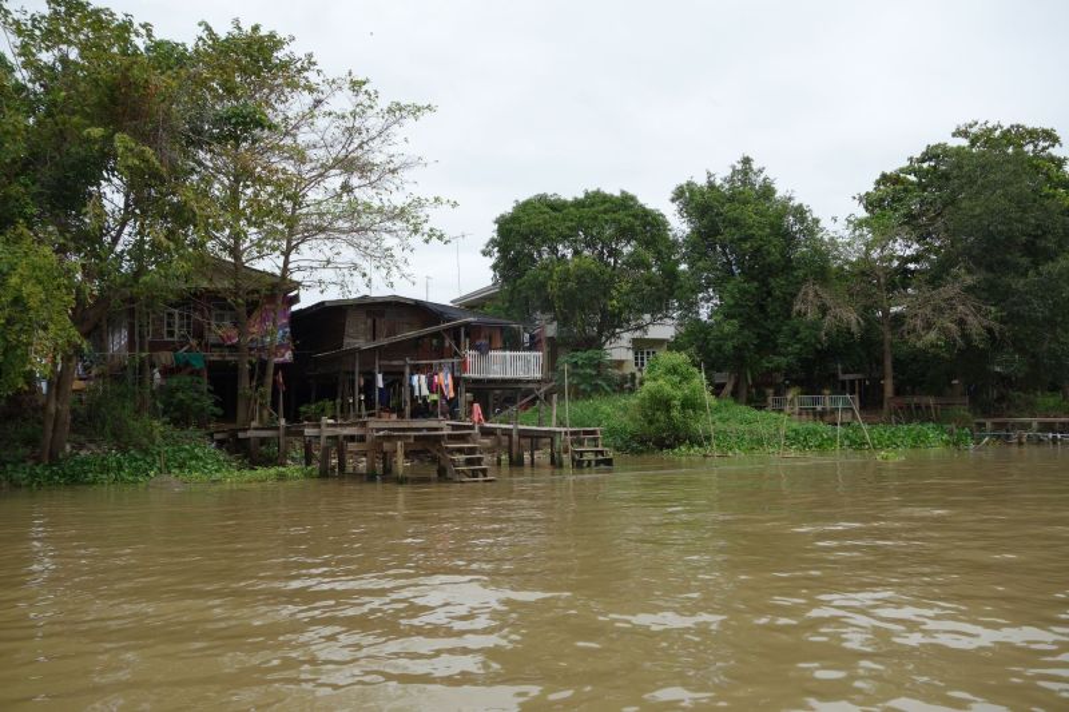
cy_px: 356
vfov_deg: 40.0
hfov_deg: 57.2
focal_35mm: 33
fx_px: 980
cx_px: 534
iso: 125
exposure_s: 1/500
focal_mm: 12.32
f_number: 5.6
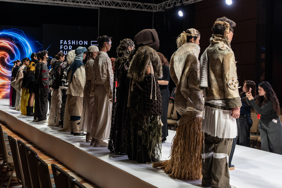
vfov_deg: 24.3
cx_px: 121
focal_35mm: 56
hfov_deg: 35.7
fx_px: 437
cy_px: 81
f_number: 4.5
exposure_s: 1/60
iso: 200
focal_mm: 33
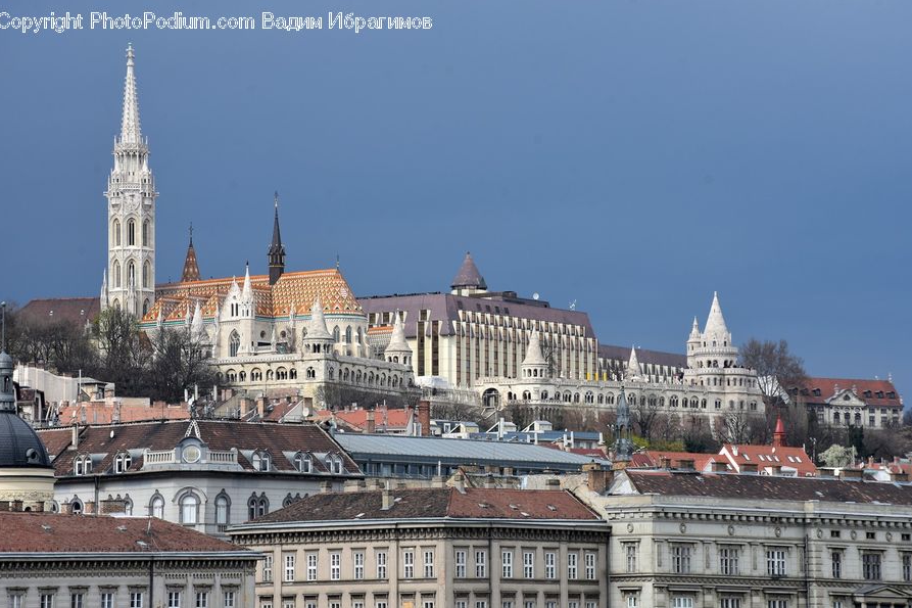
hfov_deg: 14.3
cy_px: 303
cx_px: 455
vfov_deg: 9.6
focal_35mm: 144
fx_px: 3635
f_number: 11
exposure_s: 1/125
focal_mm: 95
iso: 125
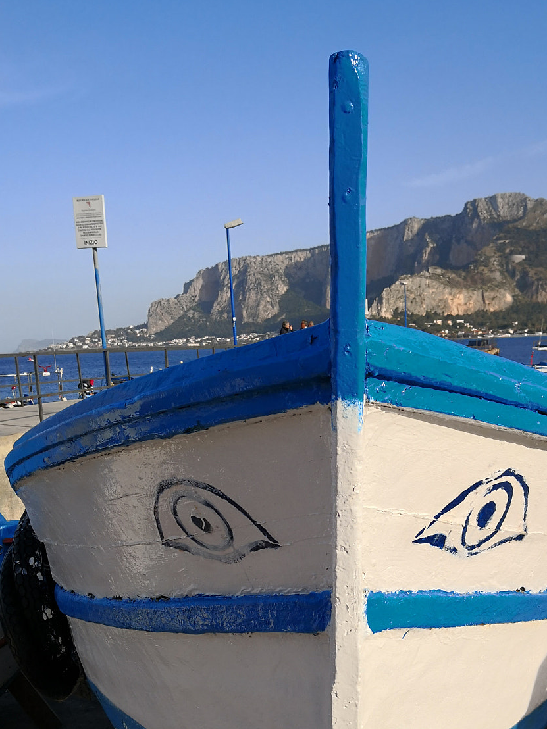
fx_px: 822
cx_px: 336
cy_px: 514
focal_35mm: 39
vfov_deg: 46.7
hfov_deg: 36.6
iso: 50
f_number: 1.6
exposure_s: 1/2500
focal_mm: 3.95
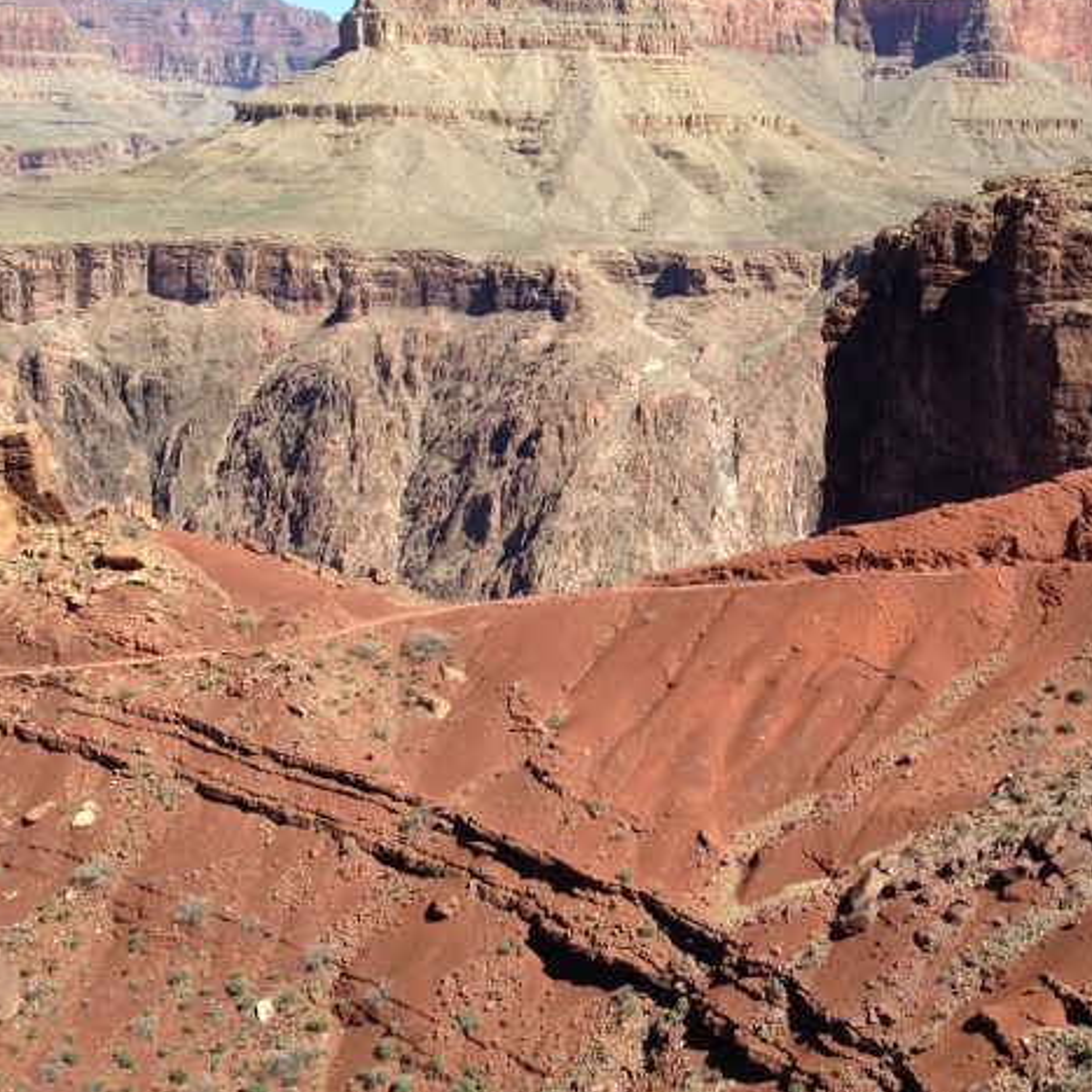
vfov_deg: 34.0
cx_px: 765
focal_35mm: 50
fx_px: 1785
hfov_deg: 33.6
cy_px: 521
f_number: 2.4
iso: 50
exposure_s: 1/1085
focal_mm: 4.12
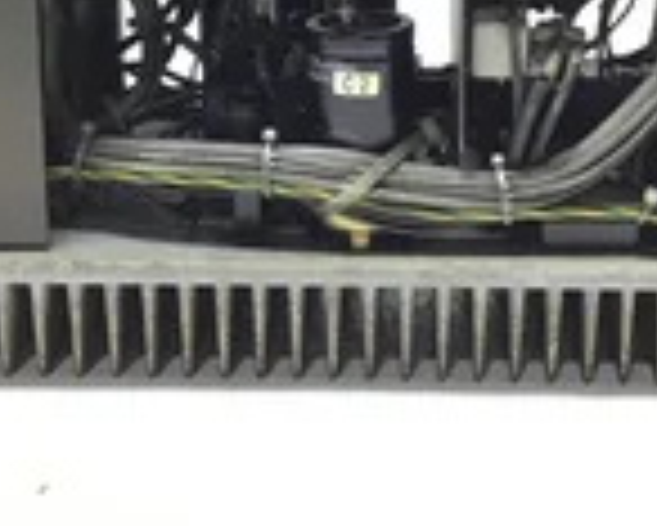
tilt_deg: -15.5
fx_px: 1615
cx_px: 369
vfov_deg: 18.1
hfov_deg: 23.0
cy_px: 18
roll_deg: +1.3
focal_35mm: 83
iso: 25
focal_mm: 3.3
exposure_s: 1/40
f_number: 2.4
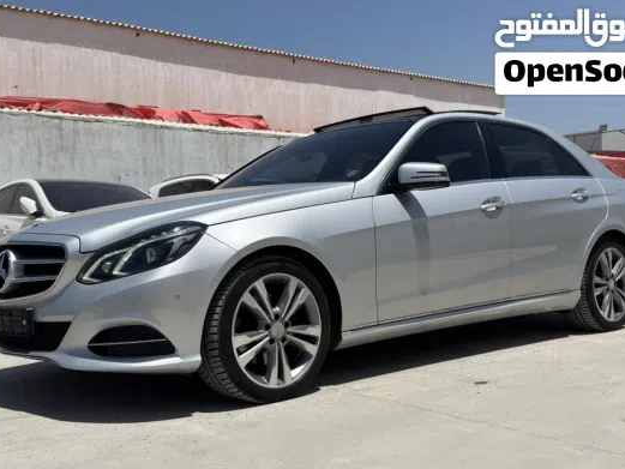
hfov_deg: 43.8
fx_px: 777
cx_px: 314
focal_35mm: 43
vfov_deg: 33.6
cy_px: 267
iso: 100
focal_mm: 6.76
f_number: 1.78
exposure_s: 1/15385
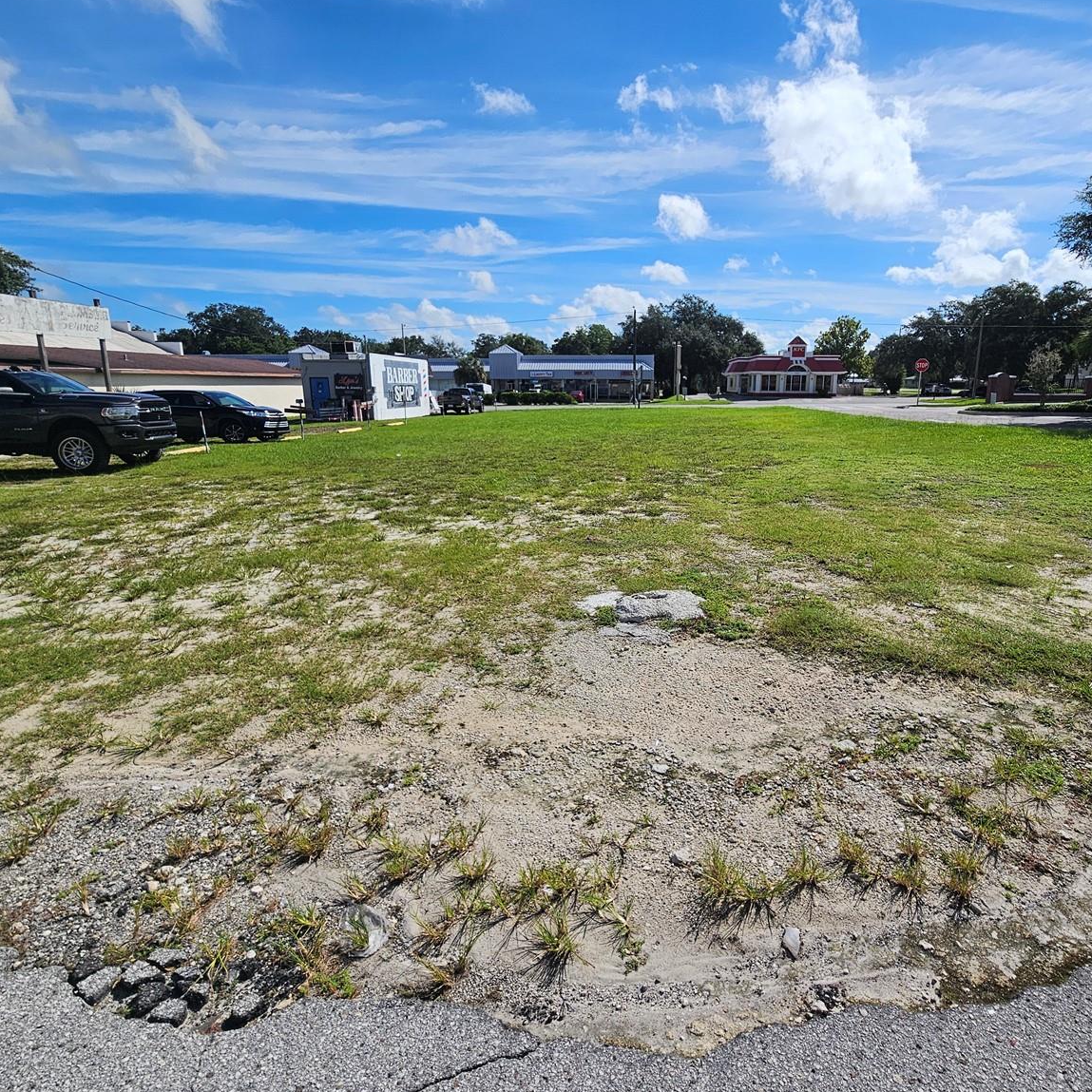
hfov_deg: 86.9
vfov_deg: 87.4
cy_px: 533
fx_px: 571
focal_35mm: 16
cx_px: 622
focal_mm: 2.2
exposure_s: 1/4314
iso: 50
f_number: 2.2
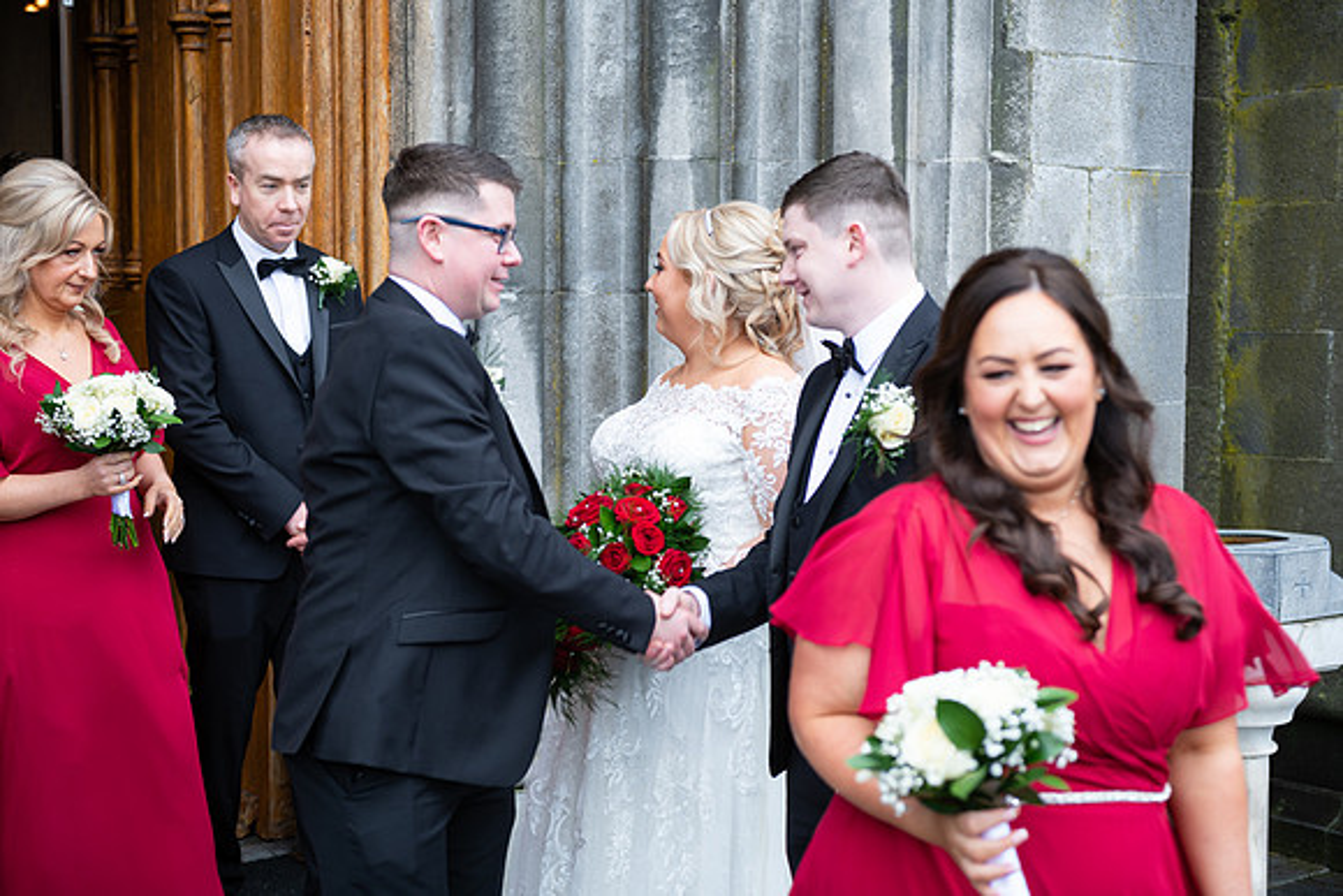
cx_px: 672
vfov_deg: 24.6
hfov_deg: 36.2
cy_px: 448
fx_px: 2052
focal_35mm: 55
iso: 125
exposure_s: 1/160
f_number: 3.5
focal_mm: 55
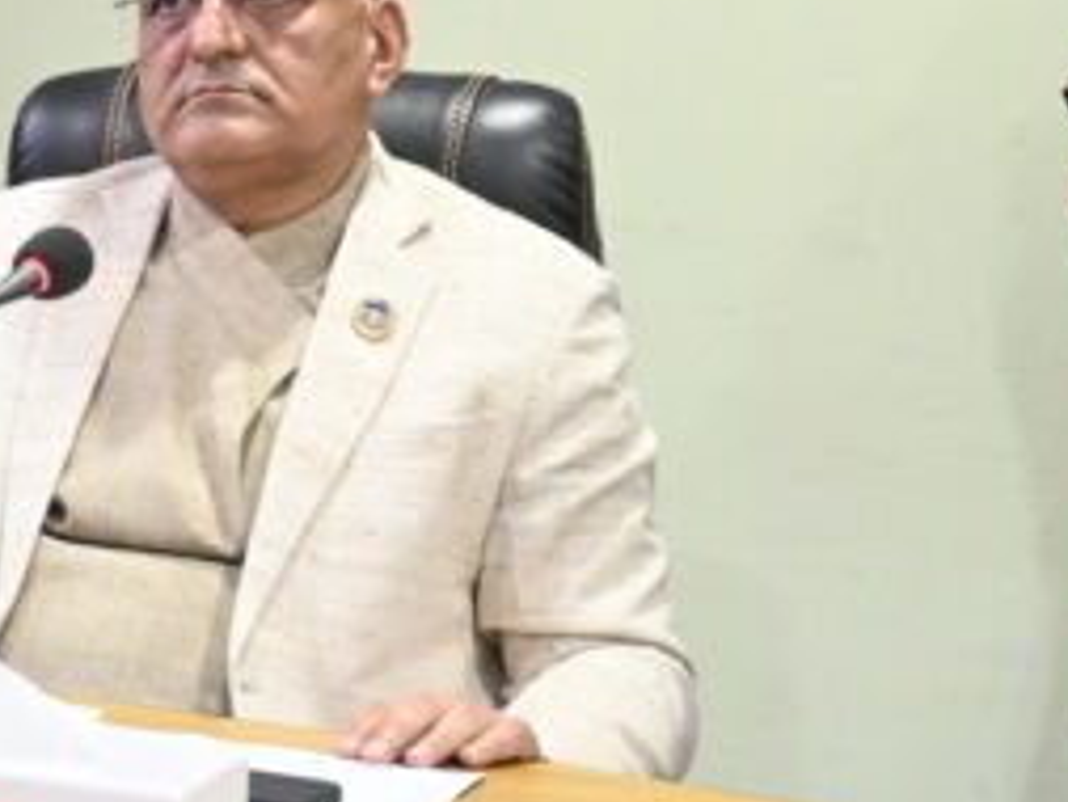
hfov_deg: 17.1
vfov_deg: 12.9
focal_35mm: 114
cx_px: 224
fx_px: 3519
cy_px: 125
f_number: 5.6
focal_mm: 40
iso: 6400
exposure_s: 1/60
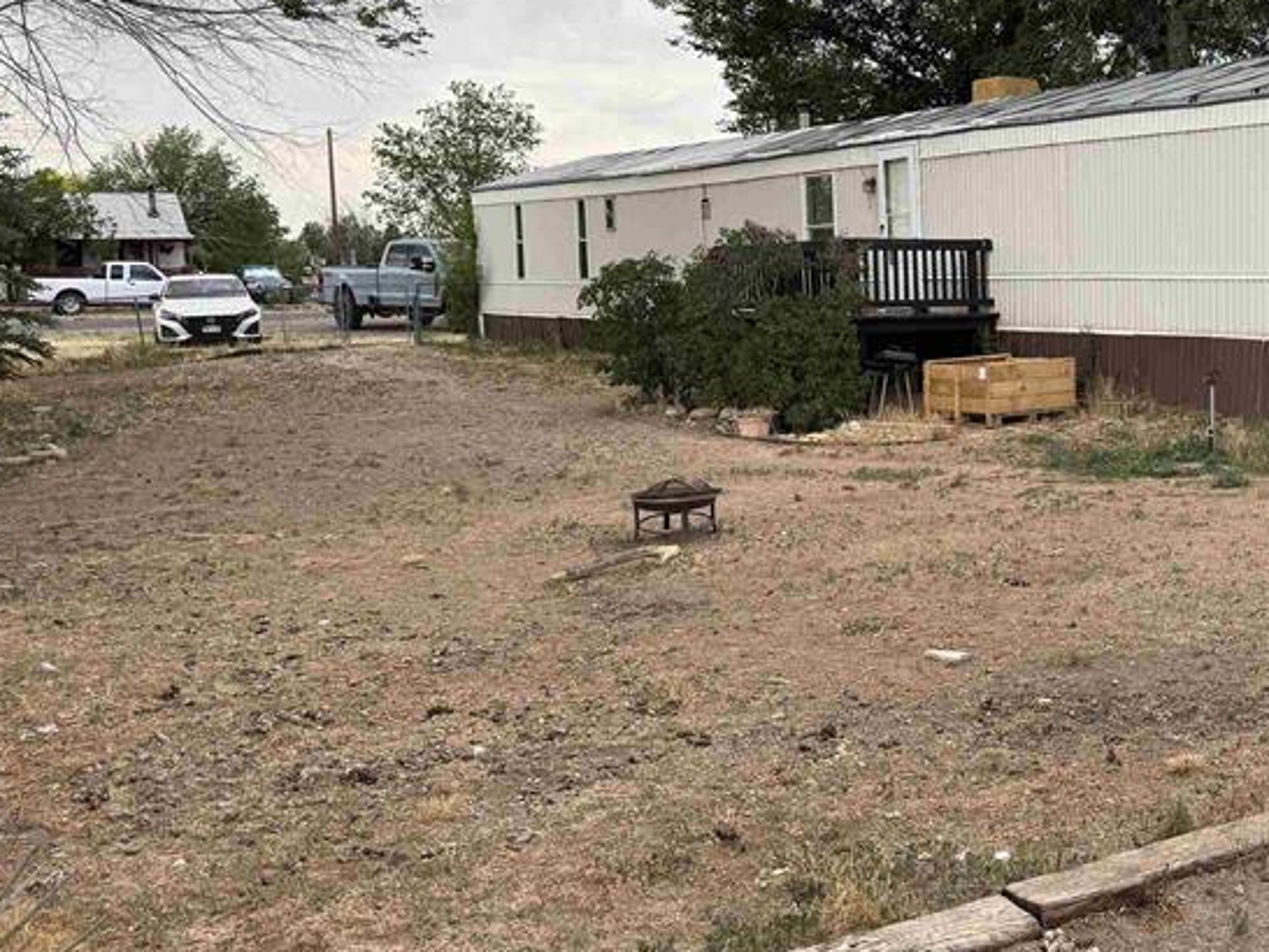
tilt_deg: -2.7
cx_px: 1064
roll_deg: +1.1
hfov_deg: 39.9
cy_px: 376
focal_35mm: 45
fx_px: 1650
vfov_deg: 32.1
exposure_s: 1/1091
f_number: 1.78
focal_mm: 6.76
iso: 80
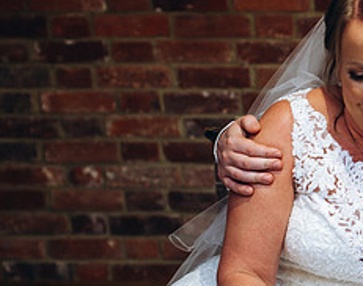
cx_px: 495
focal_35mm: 116
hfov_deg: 15.7
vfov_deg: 13.2
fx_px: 1239
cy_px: 171
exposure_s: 1/100
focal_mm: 35
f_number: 2
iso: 200
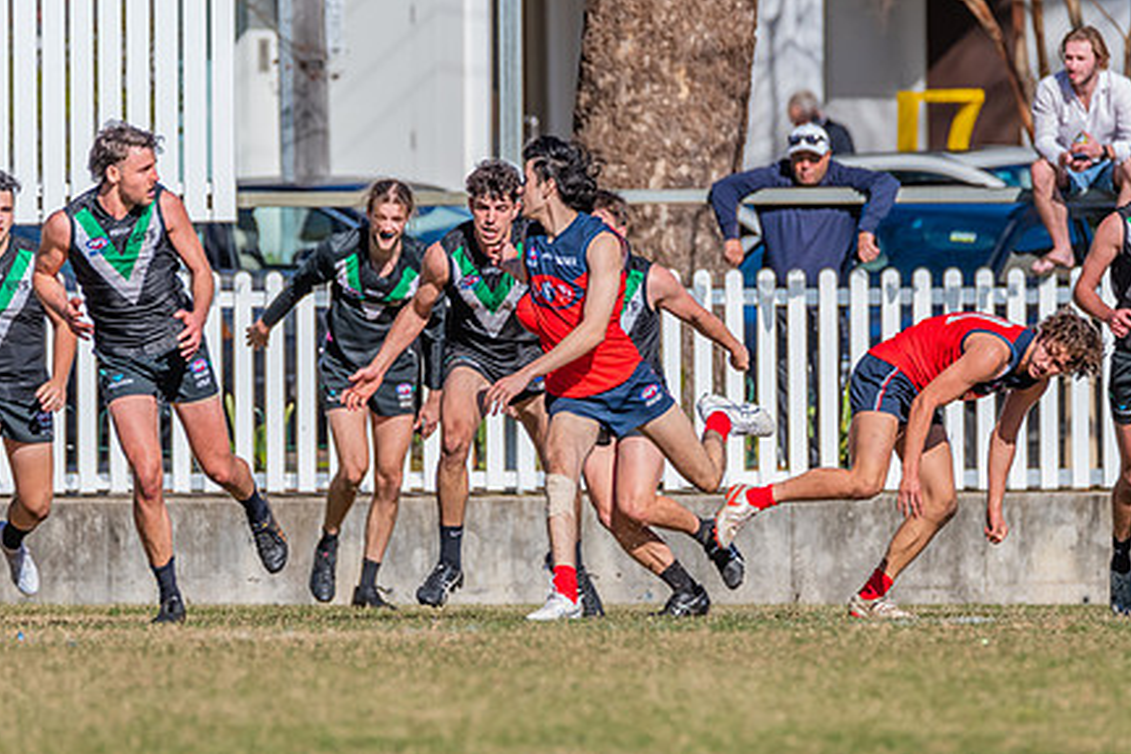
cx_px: 575
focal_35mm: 872
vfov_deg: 1.6
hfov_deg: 2.4
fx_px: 27393
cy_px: 506
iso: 800
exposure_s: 1/1600
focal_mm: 600
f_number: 10
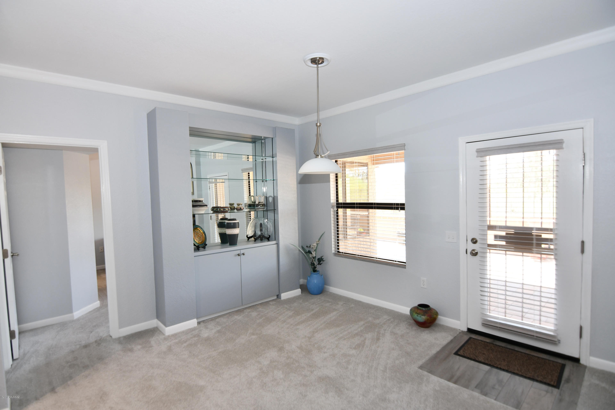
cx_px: 308
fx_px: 290
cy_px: 205
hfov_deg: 93.3
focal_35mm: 17
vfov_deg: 70.4
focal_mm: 11.5
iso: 320
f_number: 4
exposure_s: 1/60
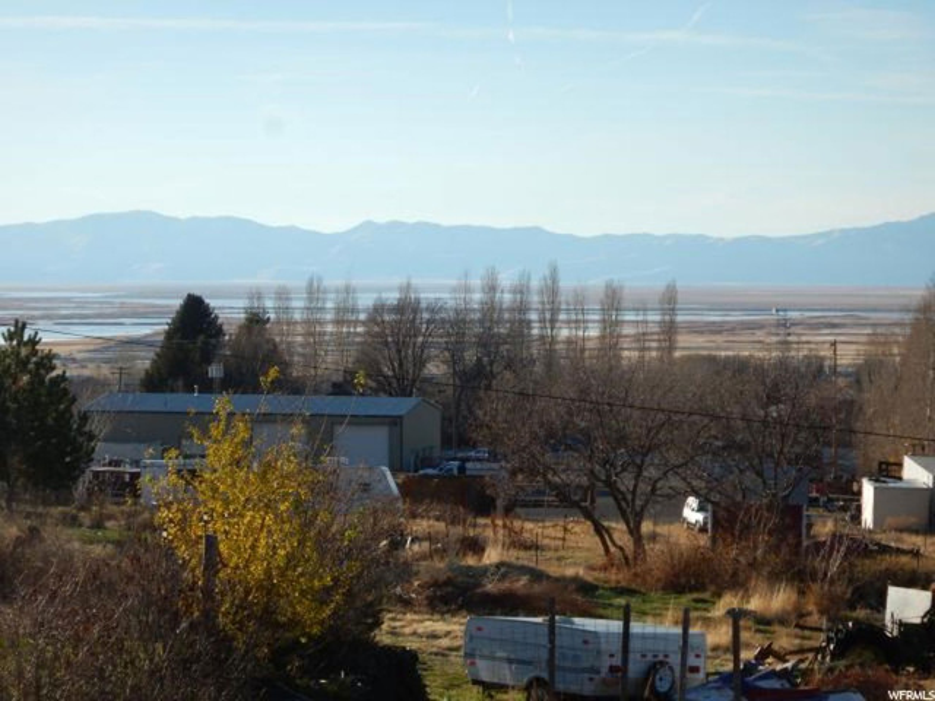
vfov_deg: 13.5
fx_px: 2971
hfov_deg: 17.9
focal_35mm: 110
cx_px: 468
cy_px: 350
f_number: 4.8
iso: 125
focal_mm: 19.7
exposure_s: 1/640
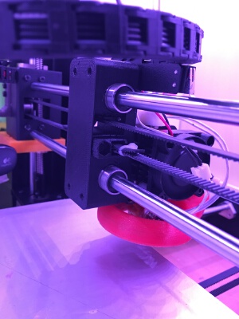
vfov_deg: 61.7
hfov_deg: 48.2
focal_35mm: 29
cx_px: 120
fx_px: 267
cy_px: 160
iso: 80
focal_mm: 4.15
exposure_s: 1/15
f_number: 2.2
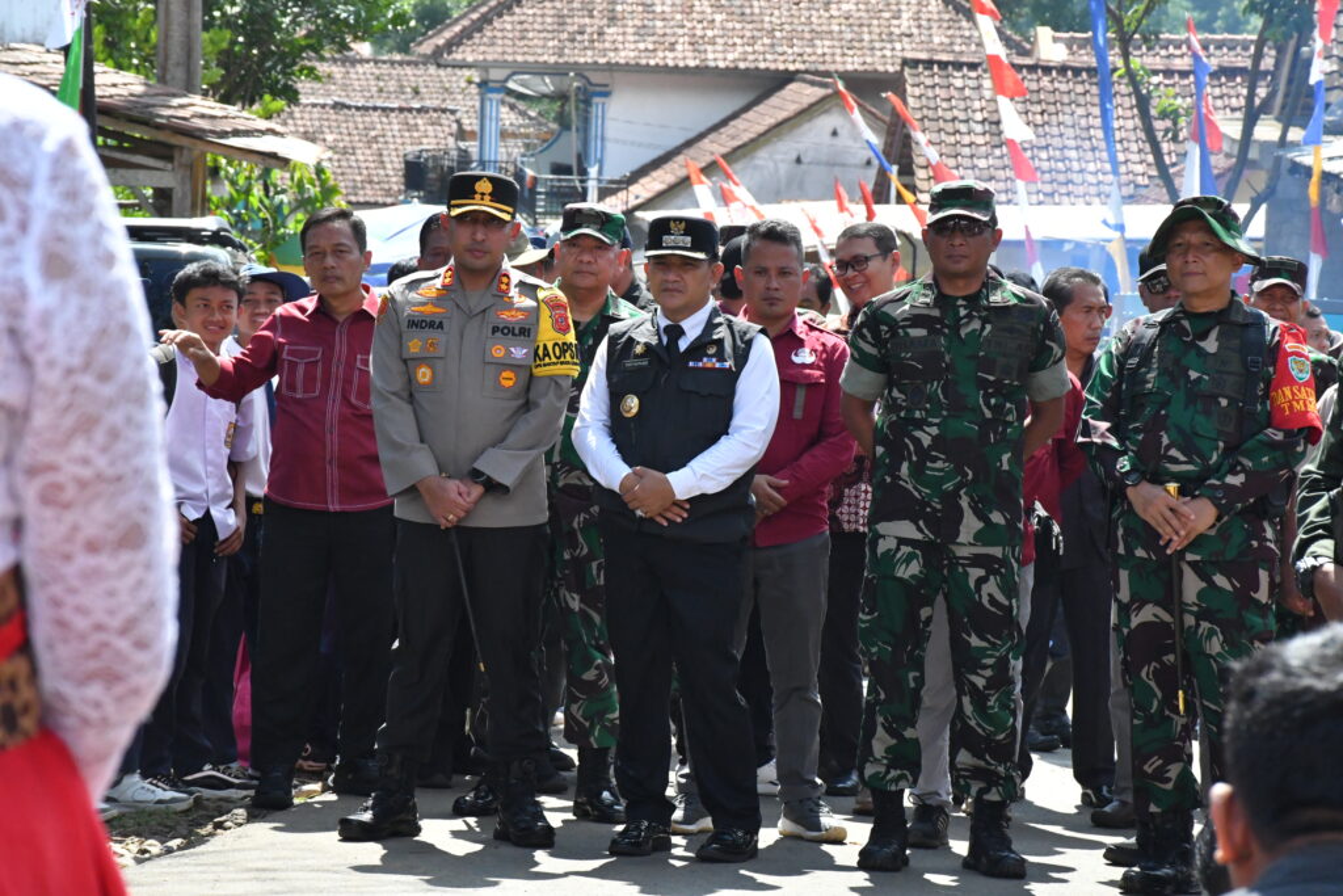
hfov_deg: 15.2
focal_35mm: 135
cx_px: 672
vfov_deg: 10.2
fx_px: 5037
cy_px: 448
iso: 4000
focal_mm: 90
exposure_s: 1/2500
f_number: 9
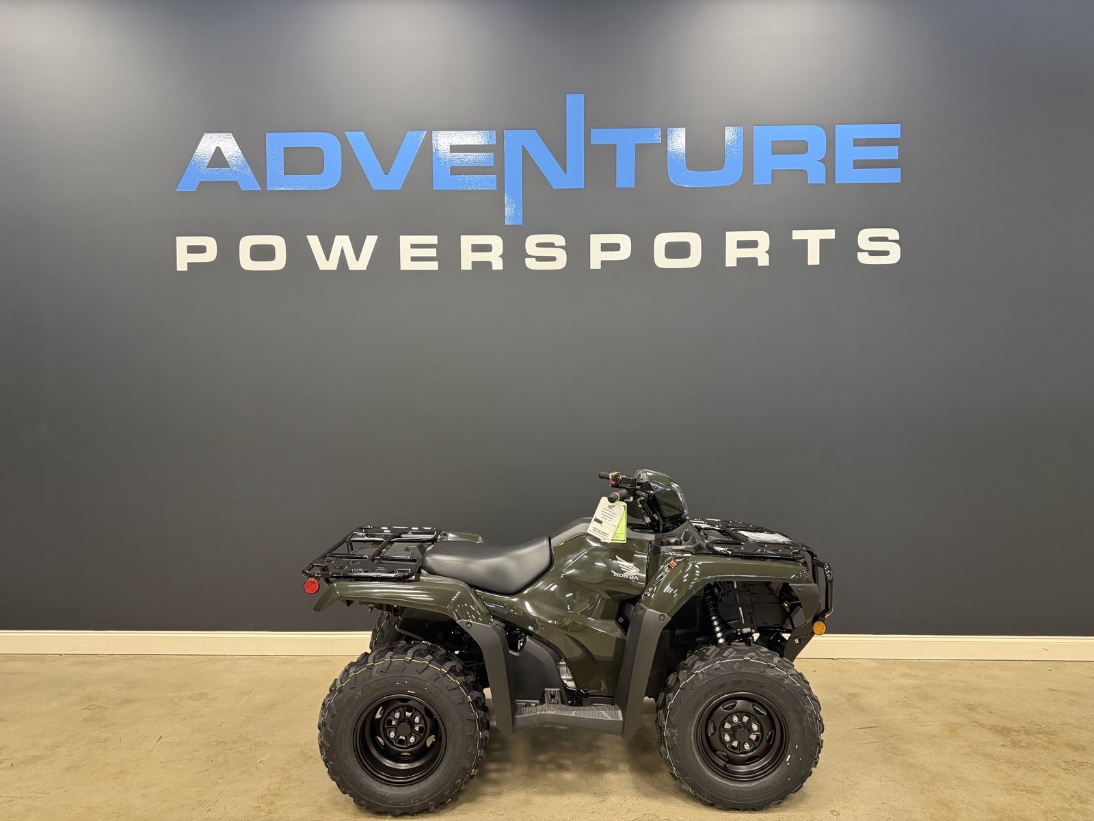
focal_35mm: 24
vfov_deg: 56.8
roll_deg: +0.2
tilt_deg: -1.5
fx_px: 758
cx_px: 547
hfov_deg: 71.6
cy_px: 410
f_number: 1.78
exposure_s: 1/60
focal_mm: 6.76
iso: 400
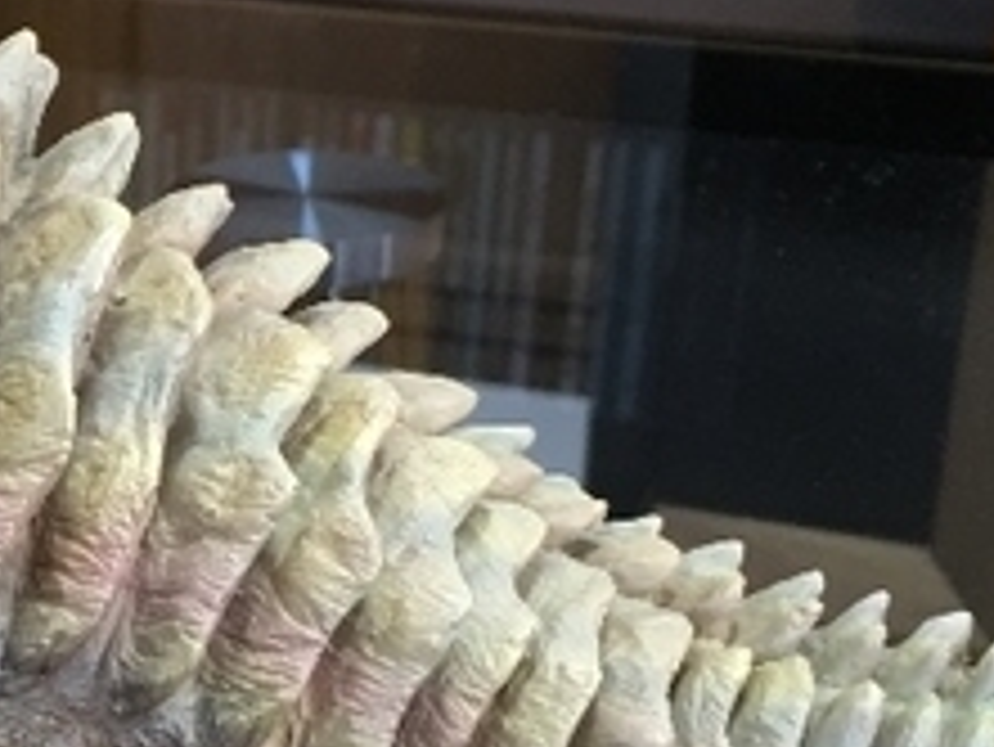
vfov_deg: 14.0
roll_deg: +3.2
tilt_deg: -27.2
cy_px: 612
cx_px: -265
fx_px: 3017
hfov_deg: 17.6
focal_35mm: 105
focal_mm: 4.15
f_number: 2.2
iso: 50
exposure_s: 1/15
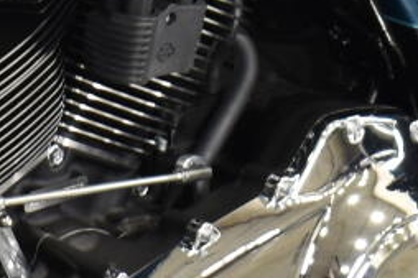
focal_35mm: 343
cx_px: -16
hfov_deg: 6.0
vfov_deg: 4.0
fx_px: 3979
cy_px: -139
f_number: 4.2
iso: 400
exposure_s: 1/15
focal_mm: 29
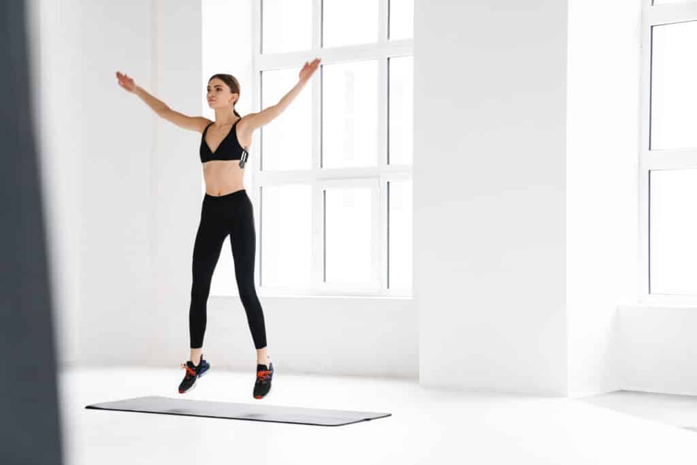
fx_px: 1355
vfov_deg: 19.5
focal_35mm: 70
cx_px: 348
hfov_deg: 28.8
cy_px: 232
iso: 1000
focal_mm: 70
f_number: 2.8
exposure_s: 1/250
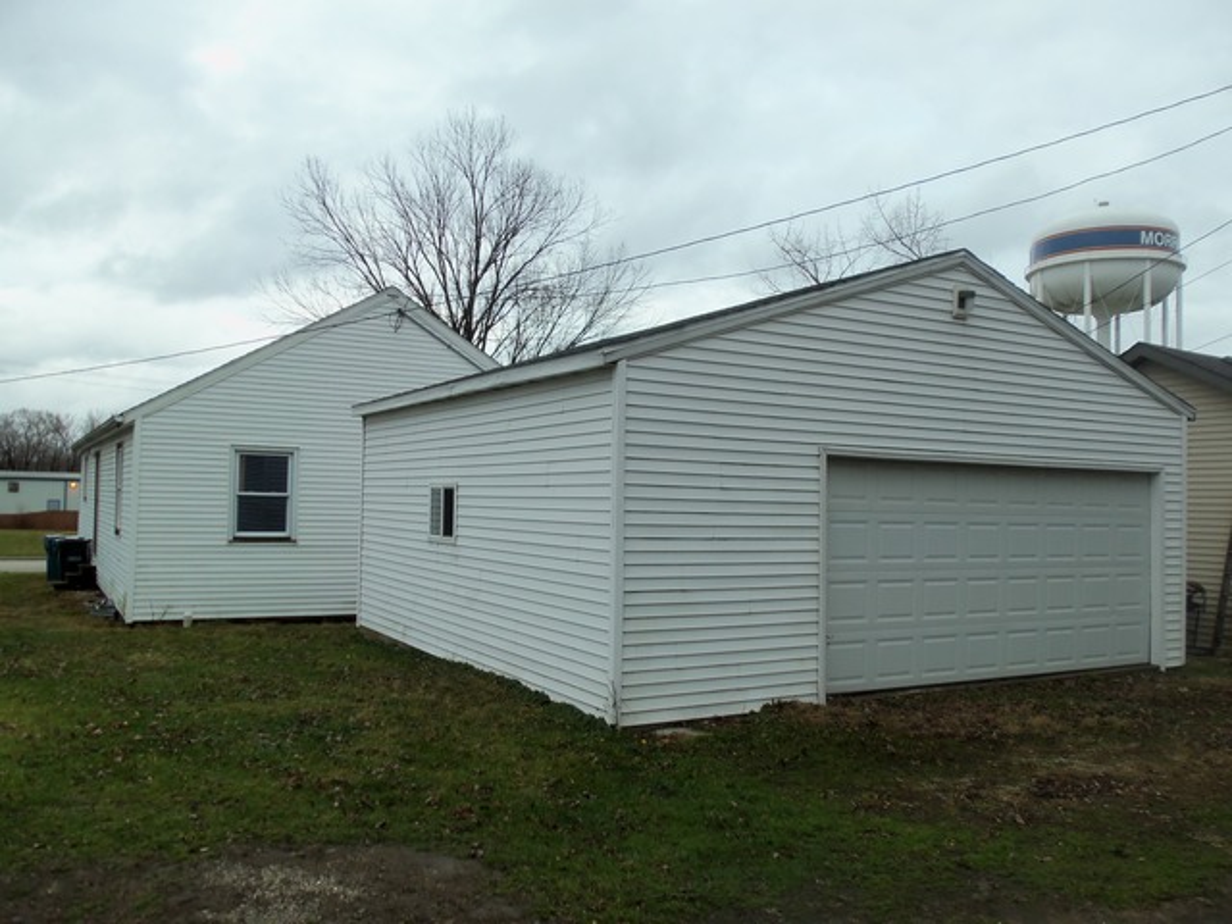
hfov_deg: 61.7
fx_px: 1032
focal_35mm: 29
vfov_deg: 48.2
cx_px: 616
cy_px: 462
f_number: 3.4
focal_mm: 5.2
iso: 80
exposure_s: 1/250
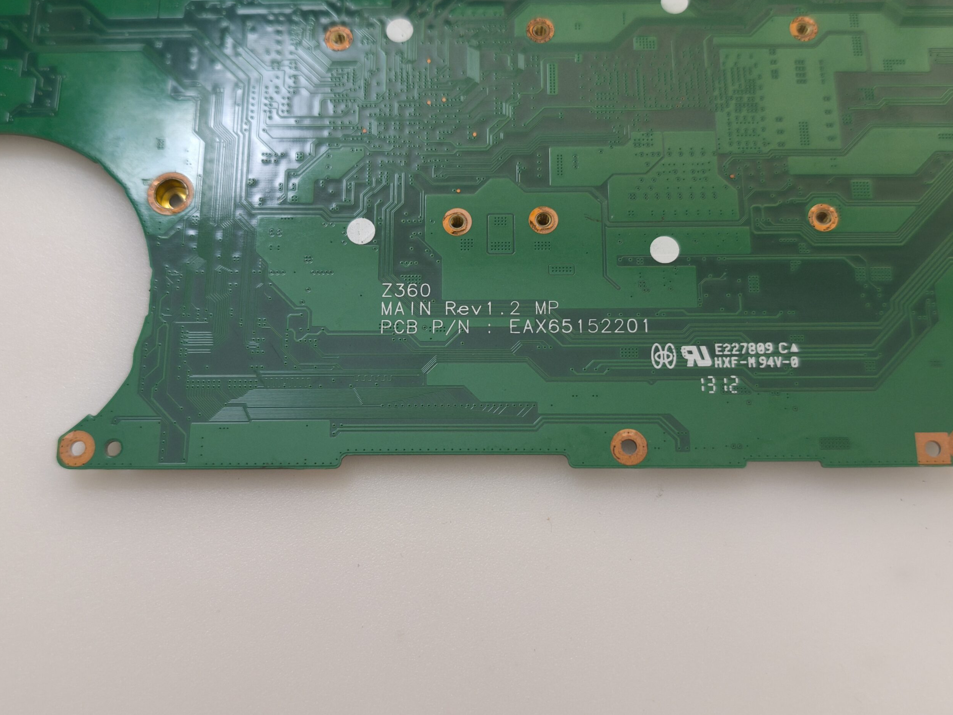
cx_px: 474
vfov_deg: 39.7
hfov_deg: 51.4
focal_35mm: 36
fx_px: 991
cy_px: 352
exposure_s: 1/50
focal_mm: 6.57
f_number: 1.6
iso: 400
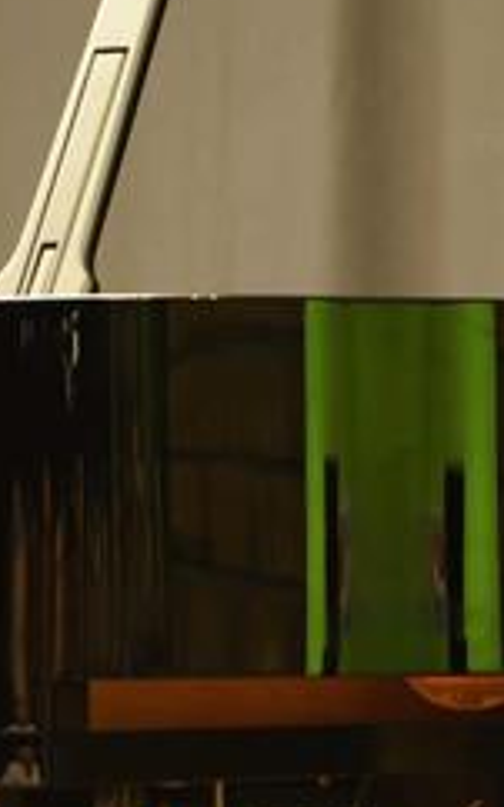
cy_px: 574
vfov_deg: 5.3
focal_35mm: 398
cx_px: 307
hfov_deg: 3.3
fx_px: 8757
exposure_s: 1/3
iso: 200
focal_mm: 105
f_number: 2.8
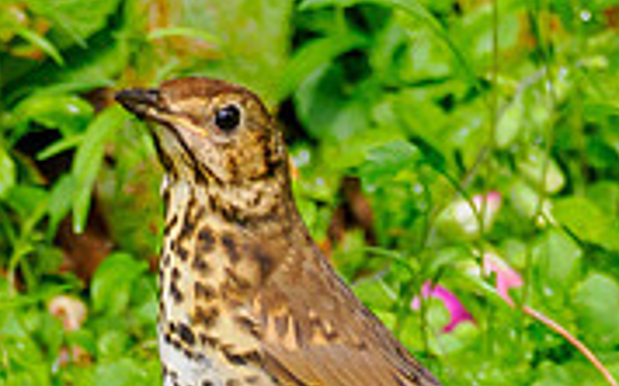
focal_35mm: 4004
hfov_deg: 0.5
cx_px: 640
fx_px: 67504
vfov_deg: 0.3
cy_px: 534
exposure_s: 1/1250
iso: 400
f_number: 4
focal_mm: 300
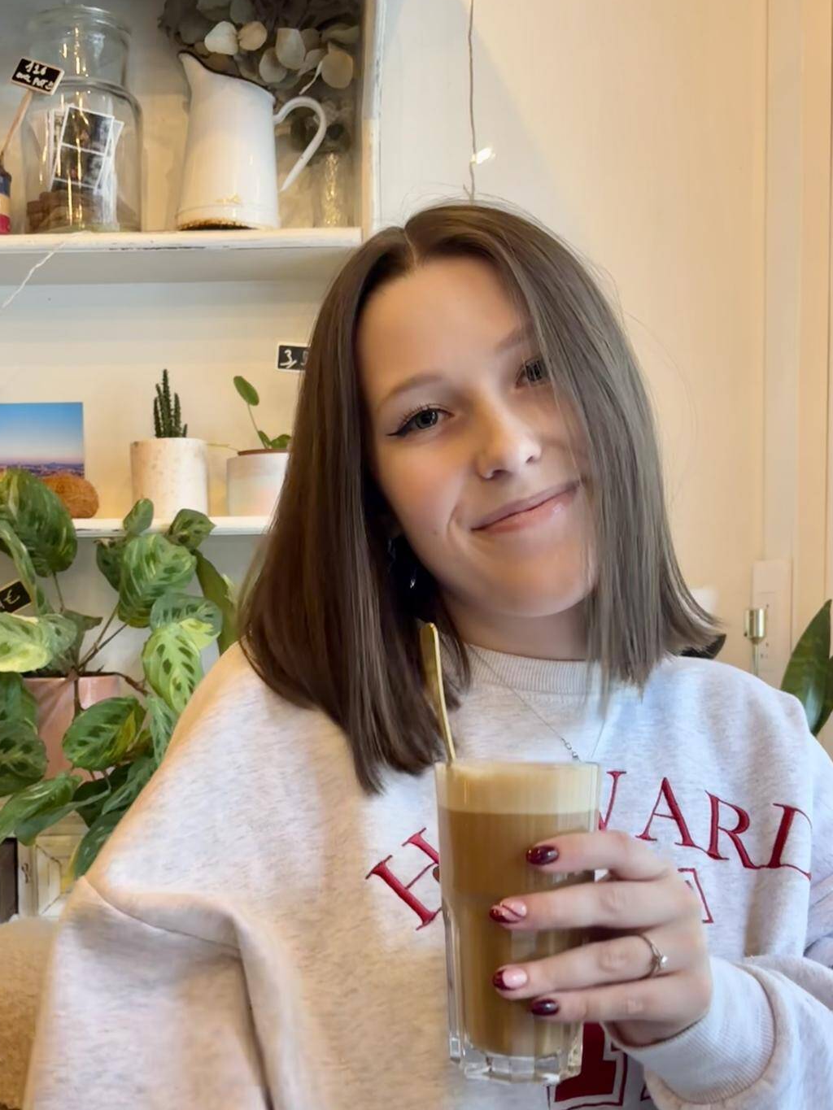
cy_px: 720
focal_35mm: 39
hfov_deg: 36.2
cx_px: 234
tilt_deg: -4.6
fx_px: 1251
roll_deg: +0.5
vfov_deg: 47.2
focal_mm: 5.96
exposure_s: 1/60
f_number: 1.6
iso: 250
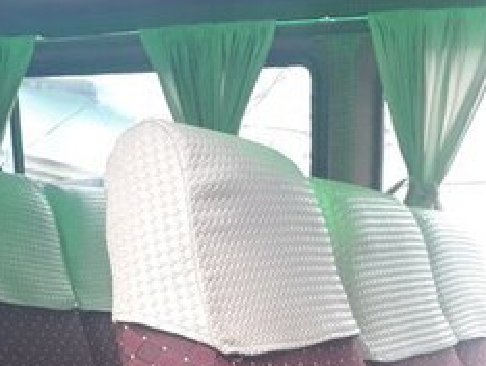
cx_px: 231
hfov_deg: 25.6
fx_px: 1068
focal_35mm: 76
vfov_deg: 18.1
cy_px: 477
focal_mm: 3.6
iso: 160
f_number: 1.9
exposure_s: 1/20
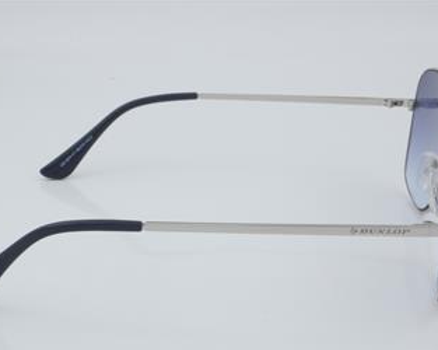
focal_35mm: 90
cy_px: 183
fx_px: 1166
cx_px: 216
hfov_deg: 21.3
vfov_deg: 17.1
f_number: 32
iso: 100
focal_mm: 50
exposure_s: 1/3
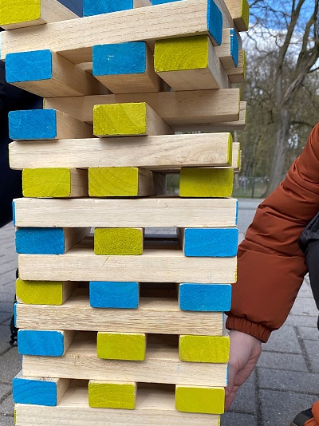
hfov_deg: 37.3
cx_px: 109
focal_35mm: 38
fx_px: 467
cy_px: 286
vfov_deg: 48.1
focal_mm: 4.25
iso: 32
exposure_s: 1/912
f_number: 1.8
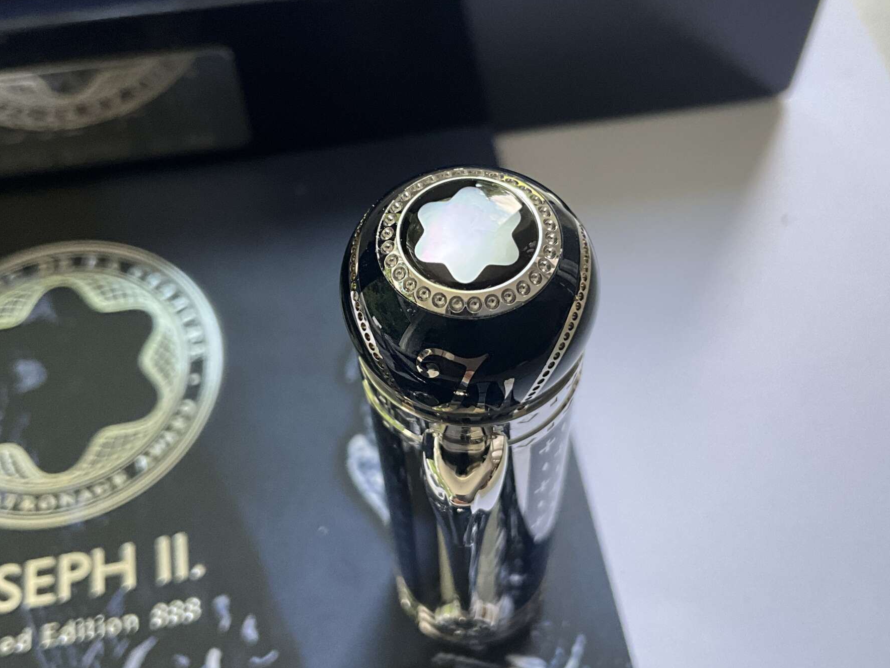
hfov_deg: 44.8
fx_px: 1080
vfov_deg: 34.3
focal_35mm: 42
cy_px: 310
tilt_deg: -57.3
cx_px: 458
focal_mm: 3
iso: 64
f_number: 1.8
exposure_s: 1/122
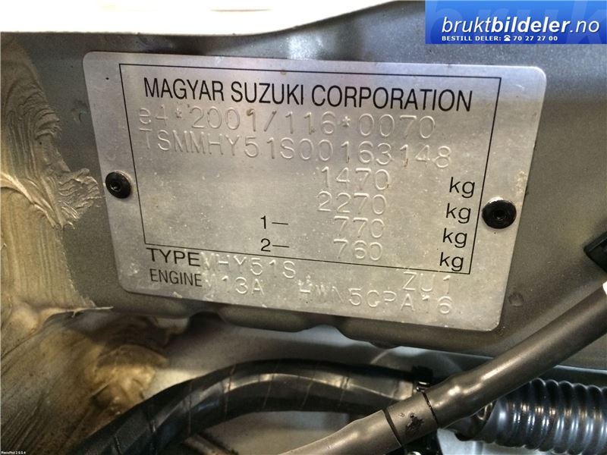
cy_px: 228
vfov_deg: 48.2
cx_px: 304
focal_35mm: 29
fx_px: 509
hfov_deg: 61.7
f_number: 2.2
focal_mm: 4.15
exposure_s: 1/20
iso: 250
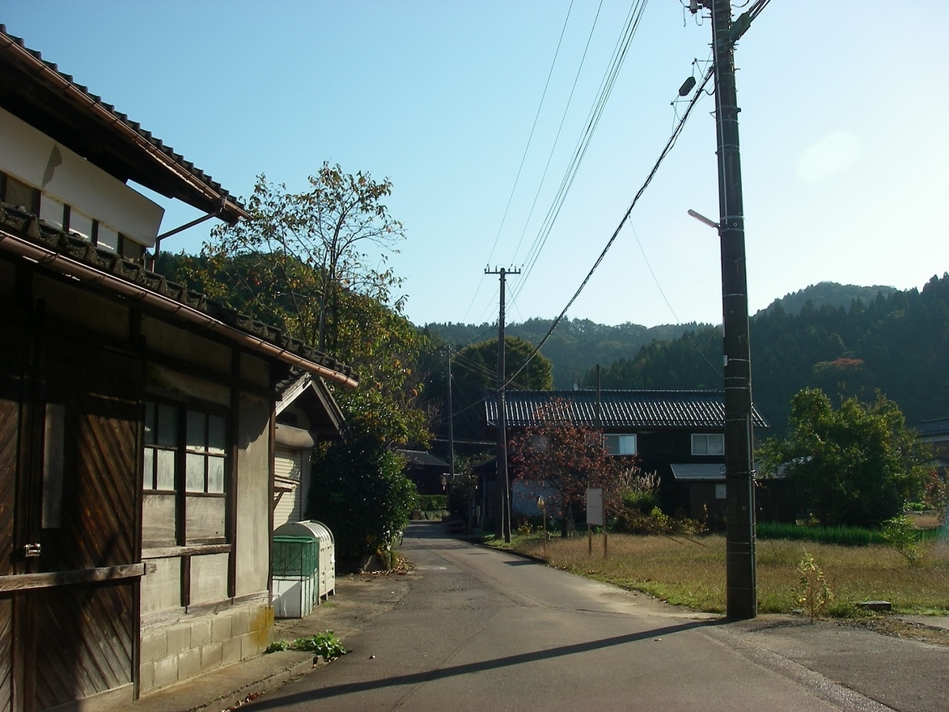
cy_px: 356
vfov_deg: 37.7
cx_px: 474
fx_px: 1042
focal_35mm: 38
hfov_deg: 49.0
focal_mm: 6.3
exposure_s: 1/200
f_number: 6.6
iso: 64
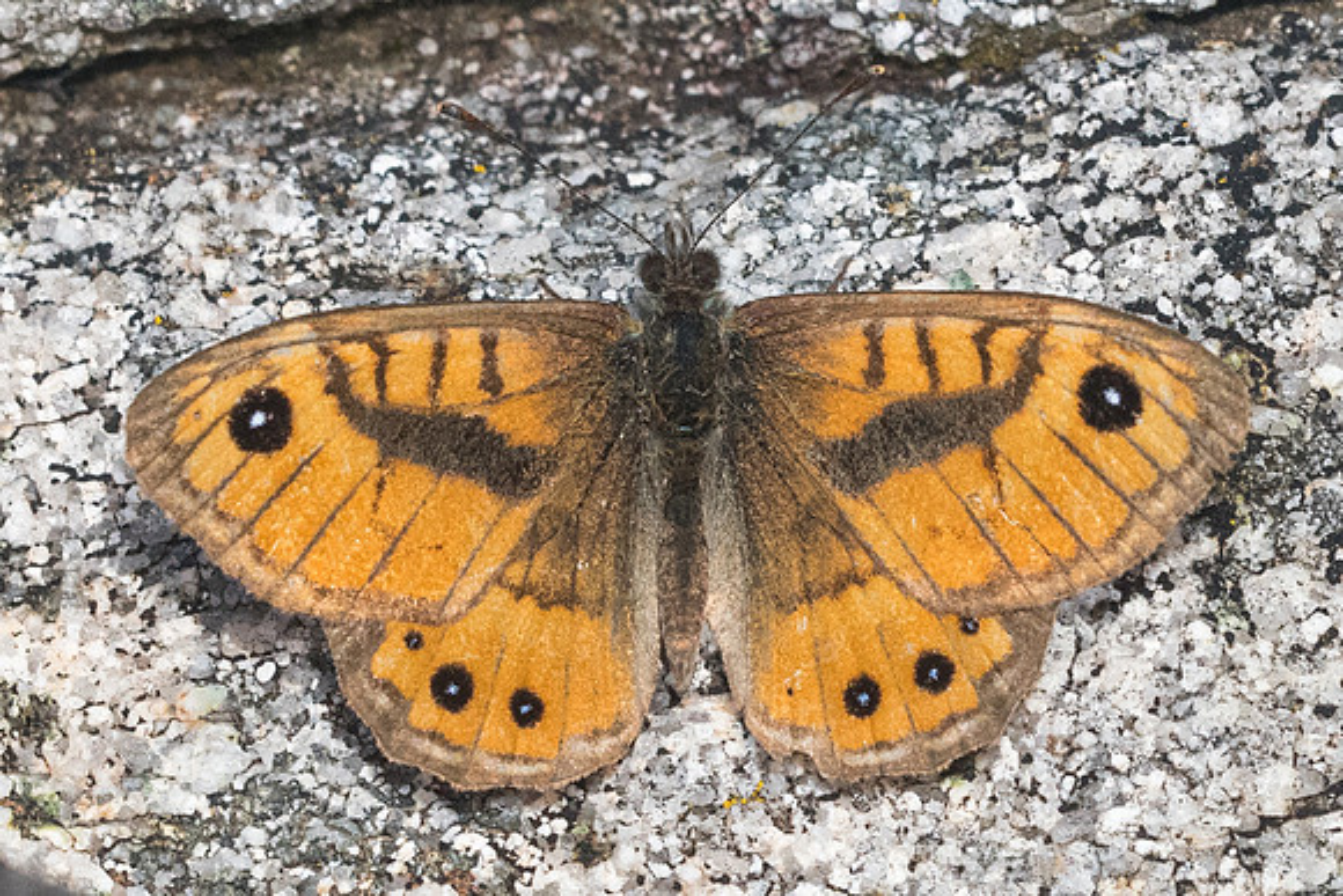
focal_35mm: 767
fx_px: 28624
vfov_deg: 1.8
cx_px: 735
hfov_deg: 2.7
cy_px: 363
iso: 800
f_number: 10
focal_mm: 150
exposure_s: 1/1250
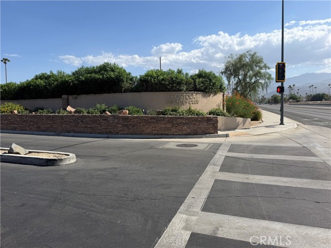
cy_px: 124
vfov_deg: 56.8
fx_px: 229
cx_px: 166
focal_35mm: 24
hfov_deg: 71.6
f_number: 1.78
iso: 80
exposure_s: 1/4975
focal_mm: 6.76
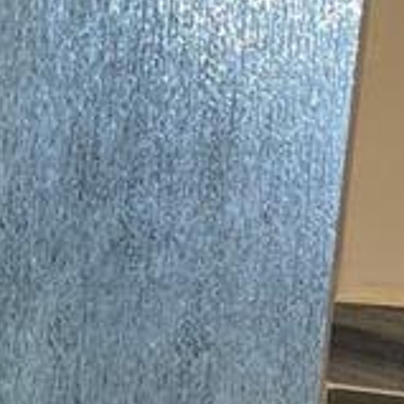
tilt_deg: -14.0
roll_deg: -0.3
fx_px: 2284
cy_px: 790
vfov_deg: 9.5
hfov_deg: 9.4
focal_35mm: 173
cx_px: -447
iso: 80
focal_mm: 5.1
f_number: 1.6
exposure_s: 1/60
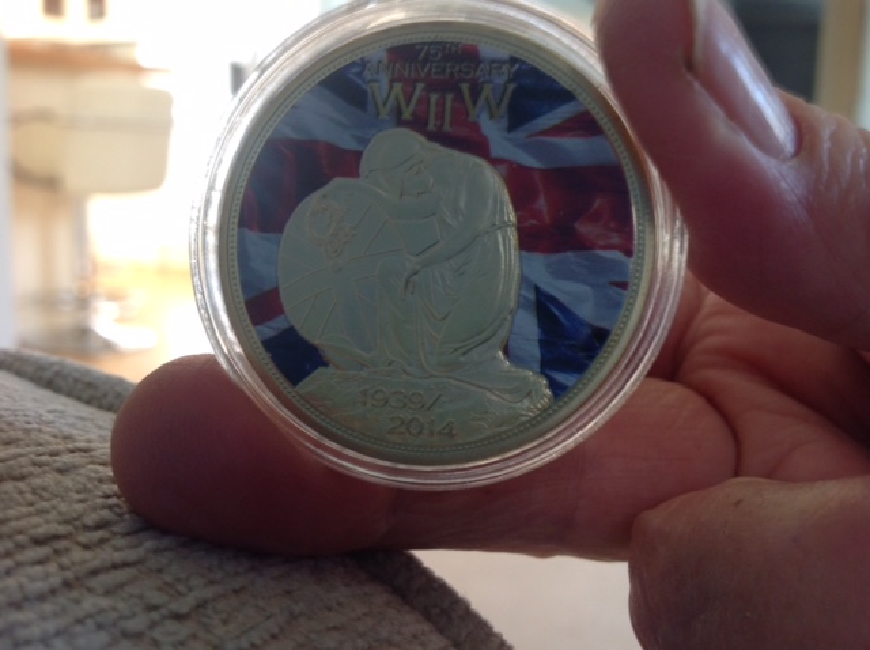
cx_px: 435
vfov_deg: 40.6
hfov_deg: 52.7
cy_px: 325
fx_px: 878
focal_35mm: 35
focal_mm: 4.28
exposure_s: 1/15
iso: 80
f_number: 2.4
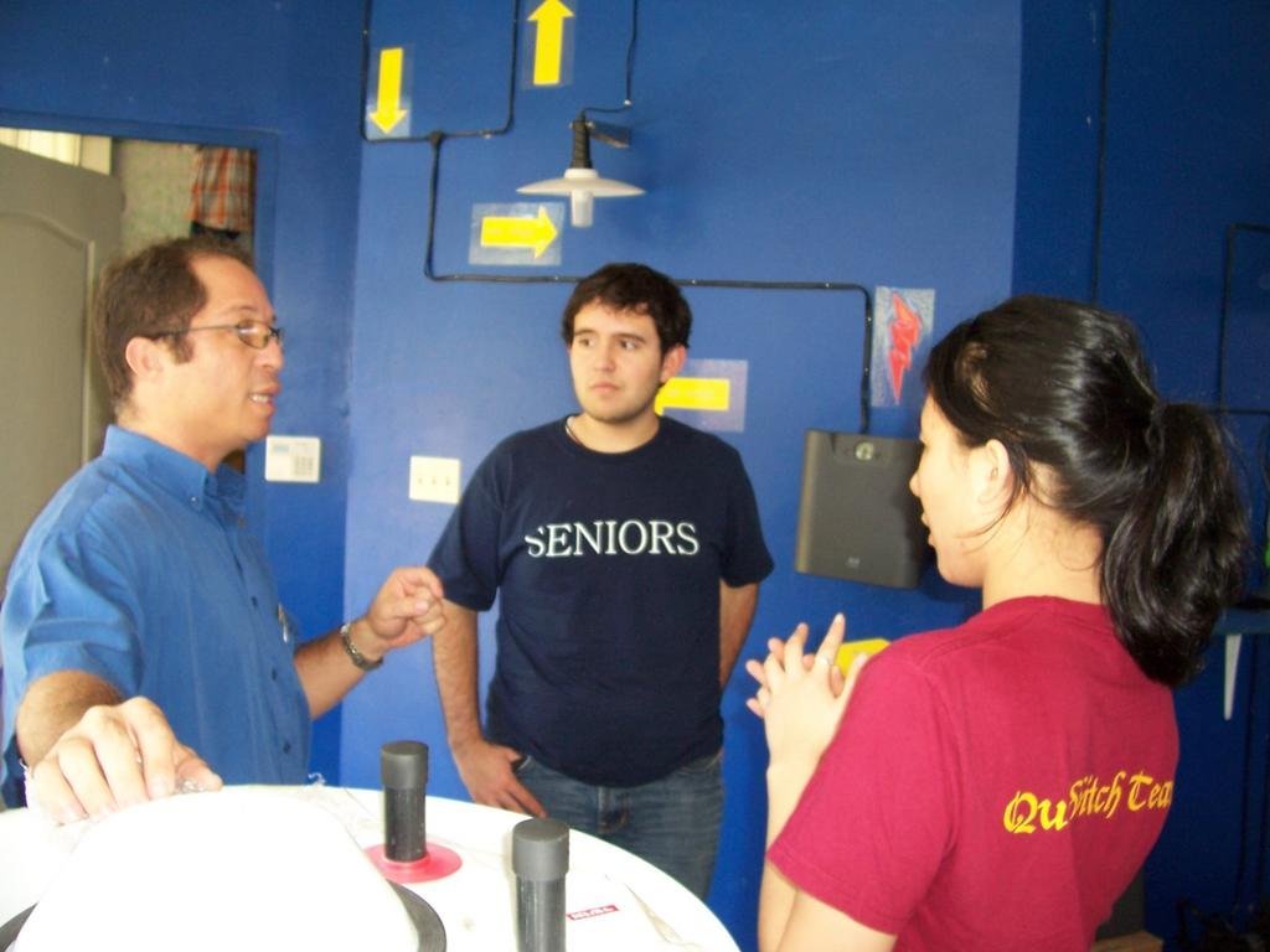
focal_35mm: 34
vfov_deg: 41.8
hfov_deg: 54.0
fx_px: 1247
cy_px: 476
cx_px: 635
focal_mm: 5.6
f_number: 2.7
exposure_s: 1/60
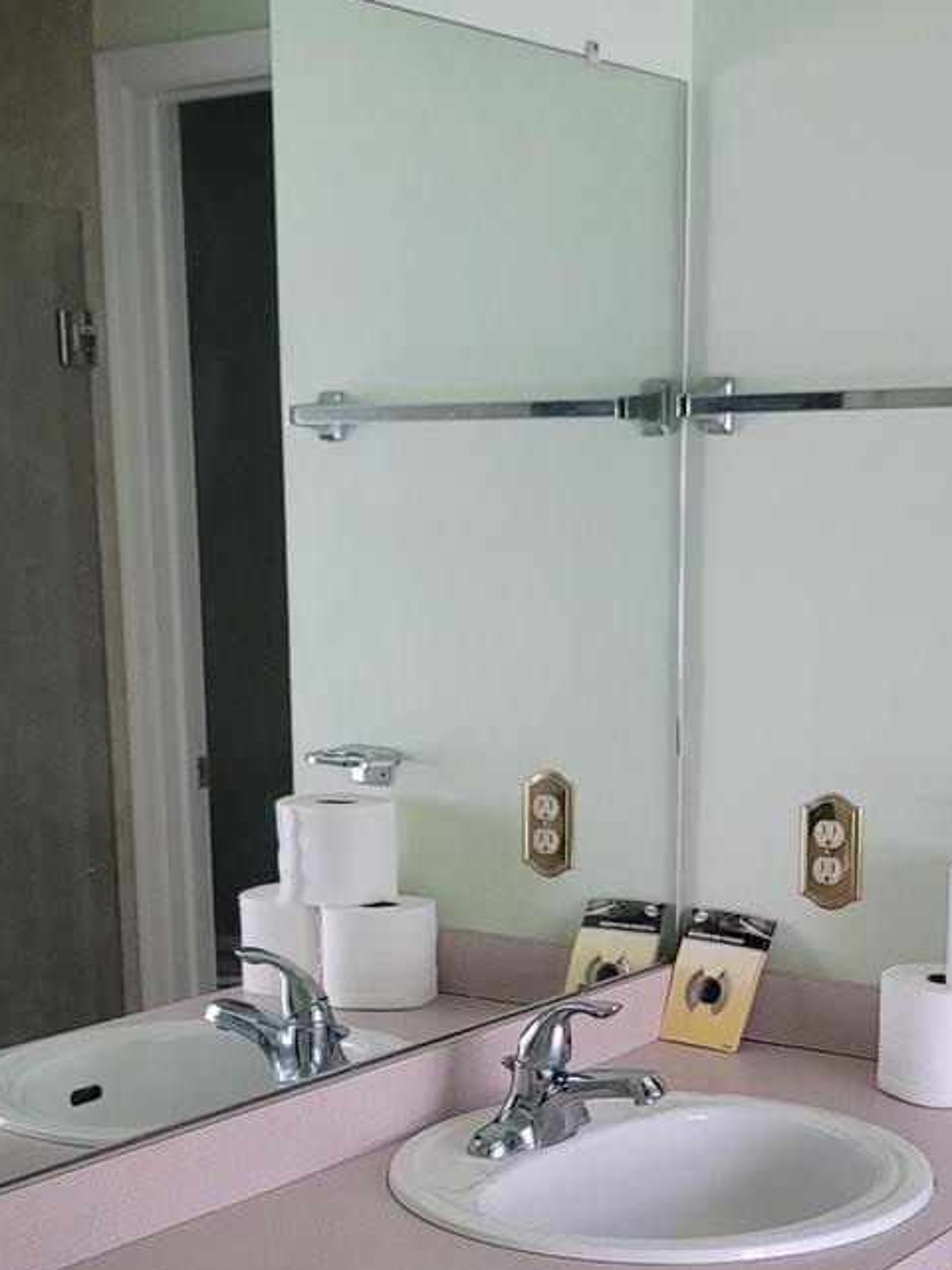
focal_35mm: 60
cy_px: 980
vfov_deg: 31.5
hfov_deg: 24.4
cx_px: 549
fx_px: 2200
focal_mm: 7
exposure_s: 1/60
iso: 200
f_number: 1.8
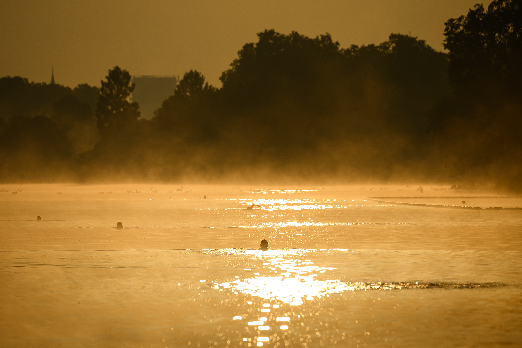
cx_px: 261
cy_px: 174
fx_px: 4349
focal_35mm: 300
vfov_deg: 4.6
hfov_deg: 6.9
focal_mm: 200
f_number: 4
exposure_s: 1/26000
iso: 125
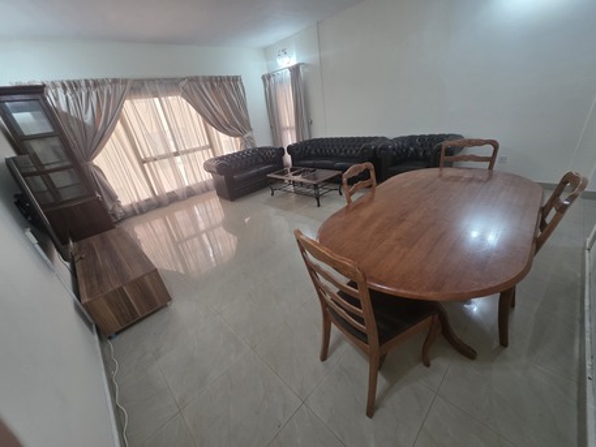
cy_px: 224
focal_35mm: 13
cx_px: 298
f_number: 1.9
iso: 125
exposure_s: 1/100
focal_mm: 2.2
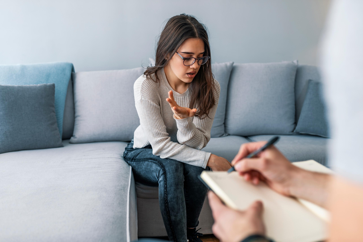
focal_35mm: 35
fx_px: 353
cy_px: 121
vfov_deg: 37.9
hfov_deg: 54.4
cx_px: 182
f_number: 2.5
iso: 200
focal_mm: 35
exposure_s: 1/100
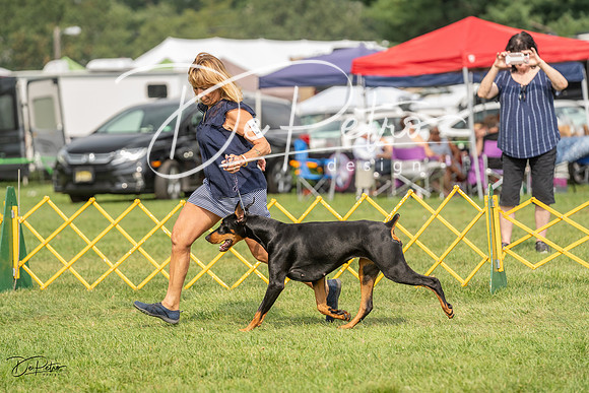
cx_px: 294
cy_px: 196
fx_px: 2978
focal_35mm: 182
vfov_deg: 7.5
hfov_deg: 11.3
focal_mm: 182
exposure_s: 1/2000
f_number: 4.5
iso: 1000
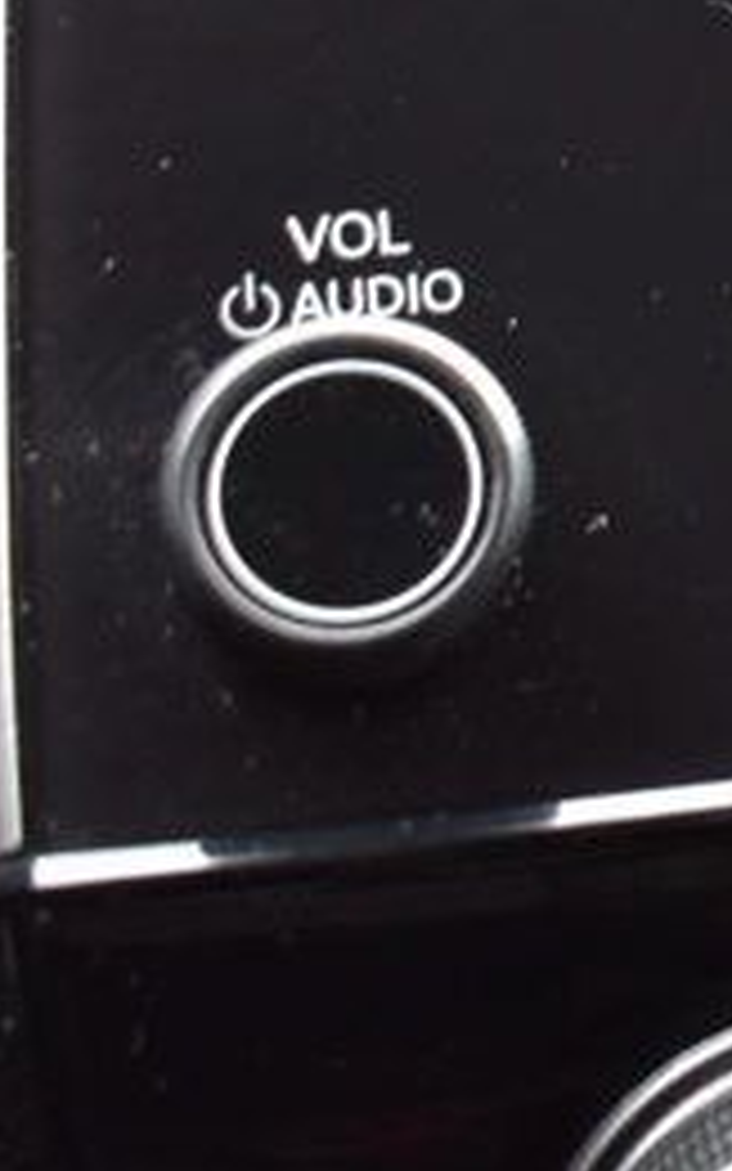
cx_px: 2214
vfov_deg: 13.5
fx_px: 4790
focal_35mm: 150
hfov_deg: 7.6
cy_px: -305
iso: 400
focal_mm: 25
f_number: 7.1
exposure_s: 1/40
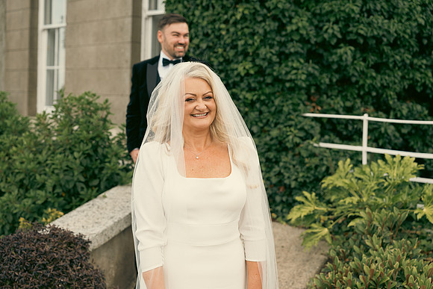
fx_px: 734
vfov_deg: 22.3
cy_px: 144
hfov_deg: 32.9
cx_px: 216
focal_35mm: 61
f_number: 3.5
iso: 125
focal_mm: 61
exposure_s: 1/400
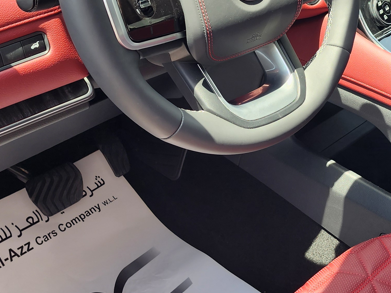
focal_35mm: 61
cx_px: 297
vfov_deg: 23.7
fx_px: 689
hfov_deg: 31.1
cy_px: 63
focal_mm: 6.4
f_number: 1.8
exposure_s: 1/100
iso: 16
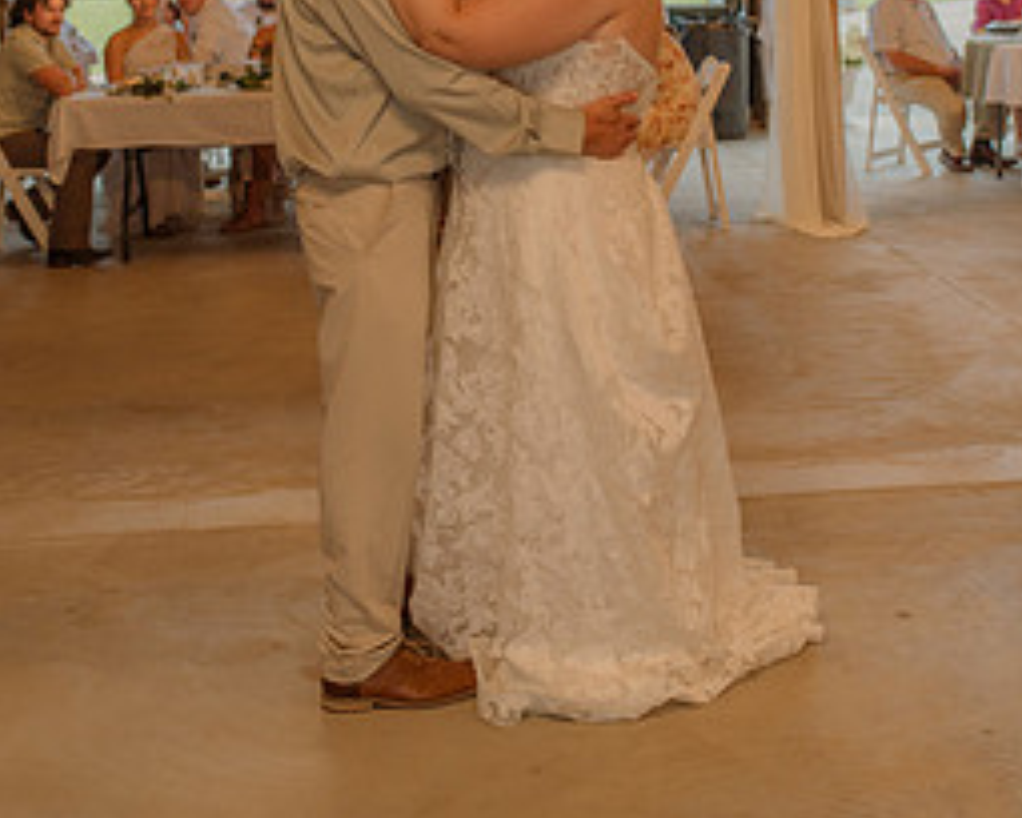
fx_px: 1754
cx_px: 531
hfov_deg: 32.5
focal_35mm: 58
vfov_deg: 25.1
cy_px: 24
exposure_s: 1/200
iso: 640
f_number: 2.5
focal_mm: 35
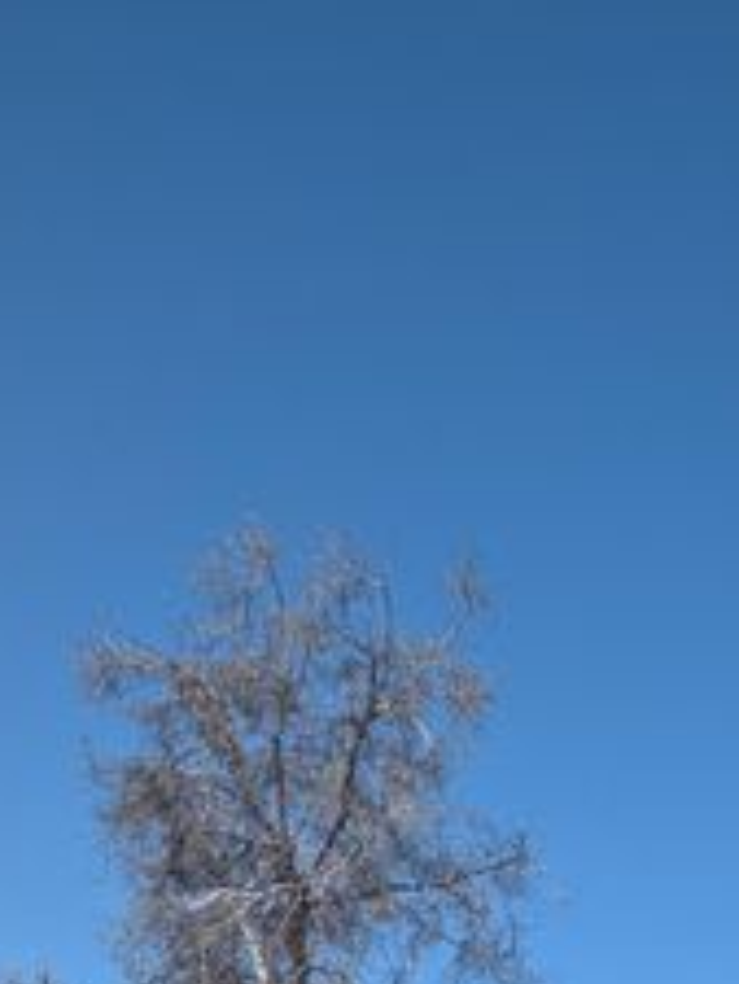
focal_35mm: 71
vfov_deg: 22.9
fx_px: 2019
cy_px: 1419
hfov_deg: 19.7
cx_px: 835
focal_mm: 6.9
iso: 24
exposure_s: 1/1435
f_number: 1.68
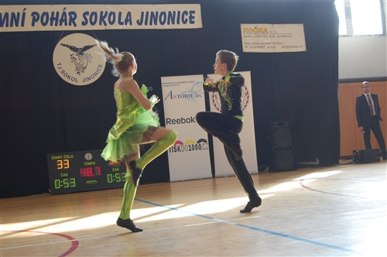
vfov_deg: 23.7
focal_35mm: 57
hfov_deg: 35.1
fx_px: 612
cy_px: 128
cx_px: 194
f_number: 5
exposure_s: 1/100
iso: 400
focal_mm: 38
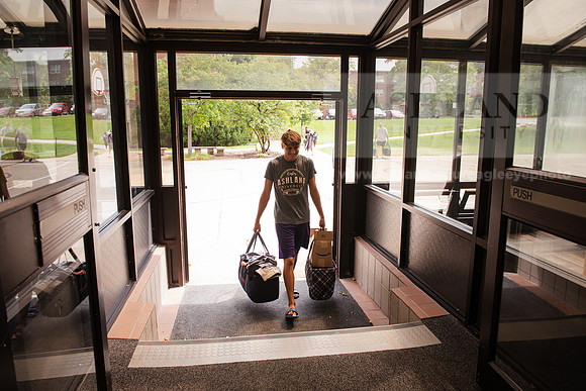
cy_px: 196
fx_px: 423
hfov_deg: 69.4
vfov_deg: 49.6
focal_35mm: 26
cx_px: 293
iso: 400
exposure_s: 1/320
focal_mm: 26
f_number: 5
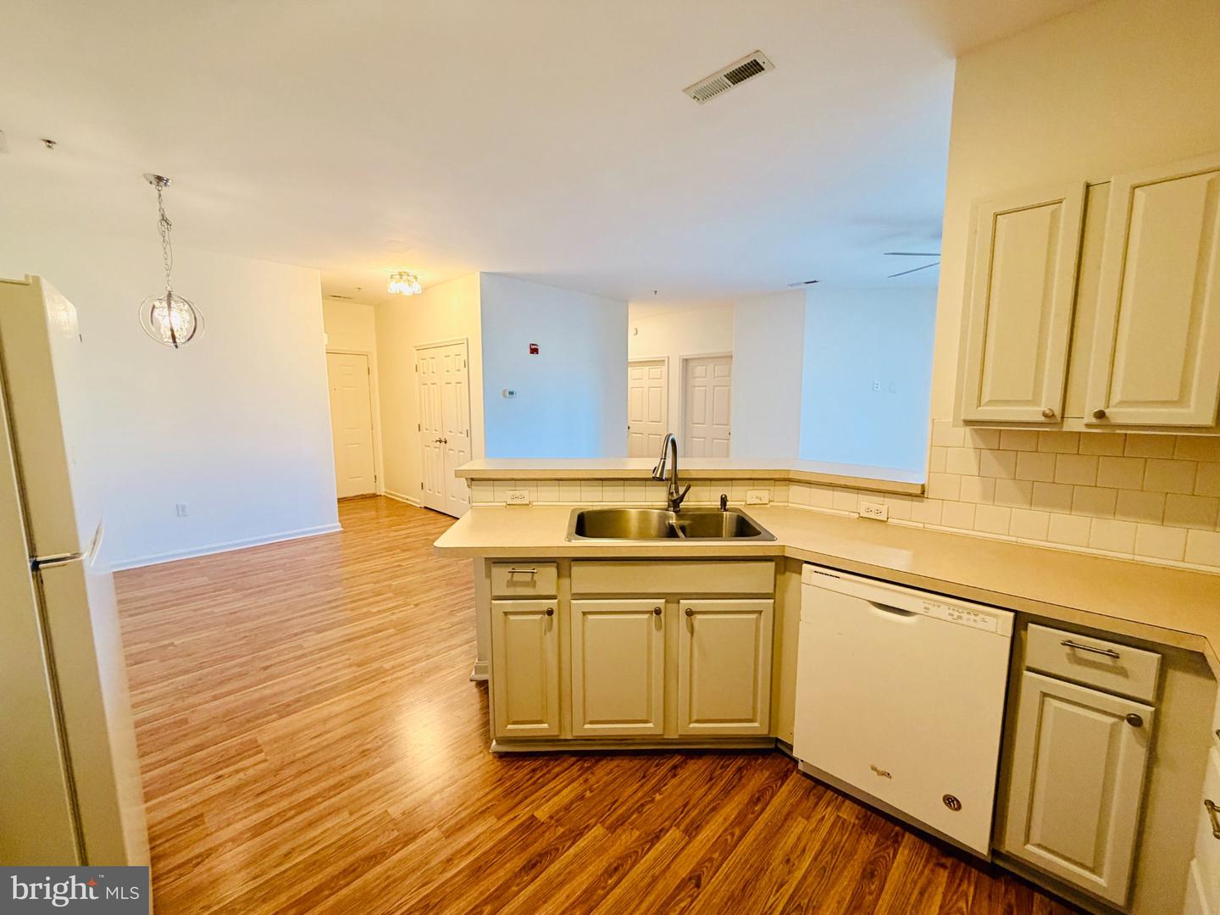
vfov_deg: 85.7
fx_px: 493
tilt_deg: -6.8
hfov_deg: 102.1
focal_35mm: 14
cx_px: 610
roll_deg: +0.3
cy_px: 458
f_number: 2.2
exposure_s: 1/60
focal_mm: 2.22
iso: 250
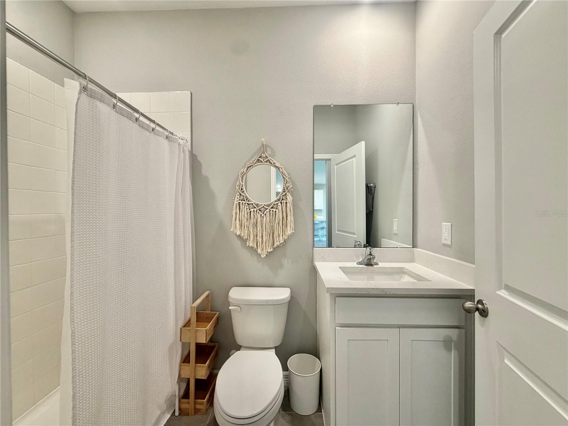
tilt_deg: -0.9
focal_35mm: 14
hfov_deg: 102.1
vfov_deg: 85.7
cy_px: 213
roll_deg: +0.0
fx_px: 230
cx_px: 284
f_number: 2.2
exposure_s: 1/120
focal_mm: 2.22
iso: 320
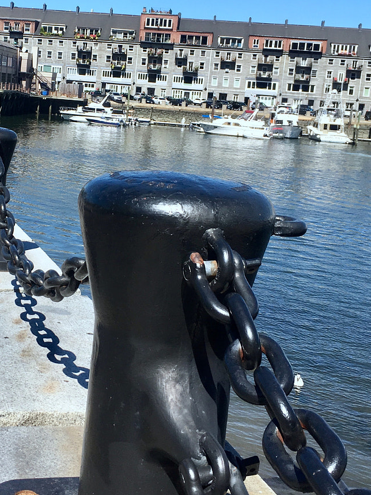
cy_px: 196
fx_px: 772
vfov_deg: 35.4
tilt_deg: -8.4
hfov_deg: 26.6
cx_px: 81
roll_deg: -3.8
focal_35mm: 54
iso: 25
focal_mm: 4.15
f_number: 2.2
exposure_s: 1/1304
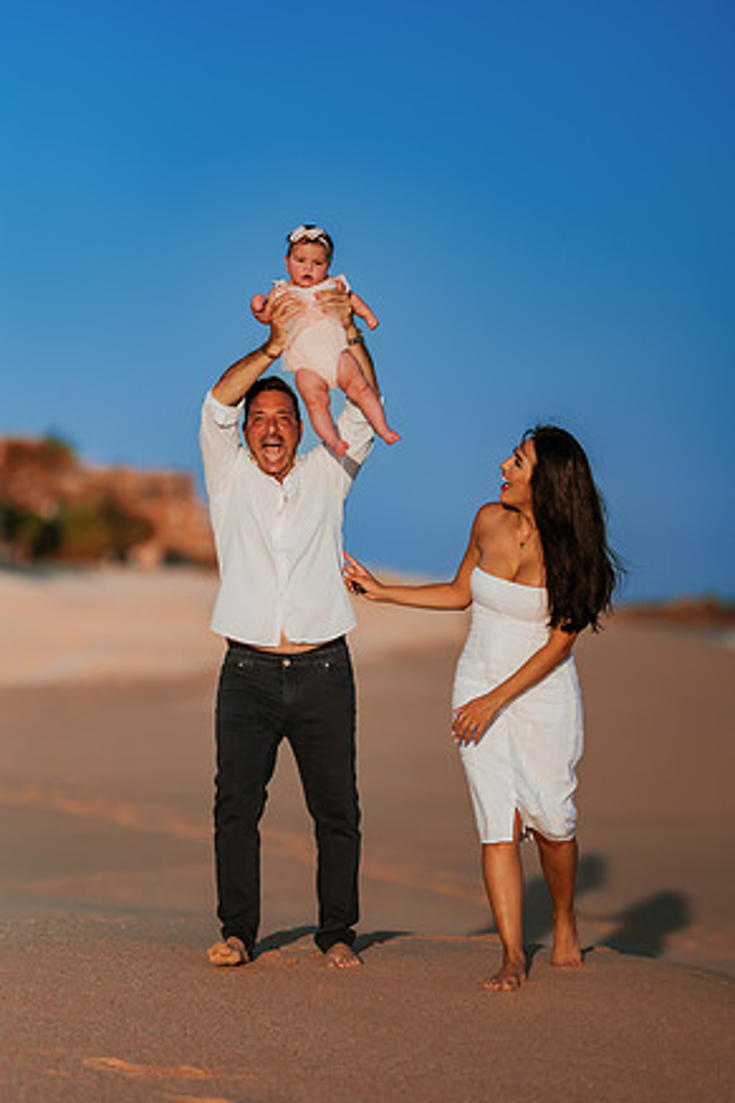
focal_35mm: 139
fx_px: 4260
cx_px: 359
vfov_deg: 14.8
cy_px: 558
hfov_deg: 9.9
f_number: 1.8
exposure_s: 1/8000
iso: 100
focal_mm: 135
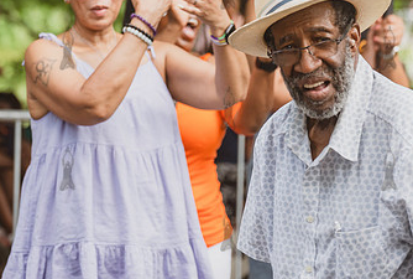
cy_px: 114
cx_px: 197
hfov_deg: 10.2
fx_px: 2313
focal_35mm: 201
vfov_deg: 6.9
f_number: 4
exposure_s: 1/640
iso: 640
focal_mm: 107
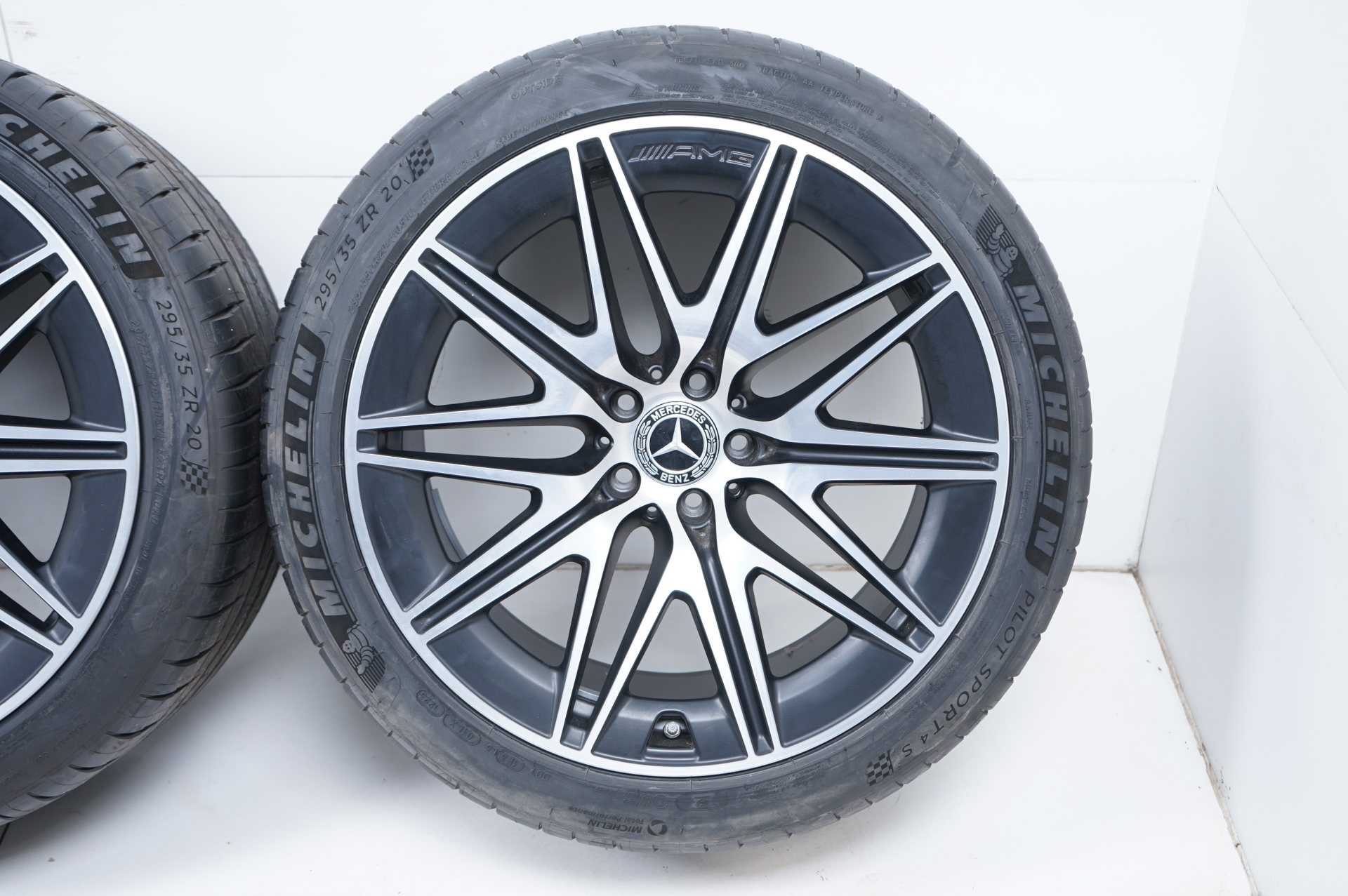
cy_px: 448
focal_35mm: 42
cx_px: 674
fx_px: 1571
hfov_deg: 46.4
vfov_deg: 31.8
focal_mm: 42
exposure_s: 1/125
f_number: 5.6
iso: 250
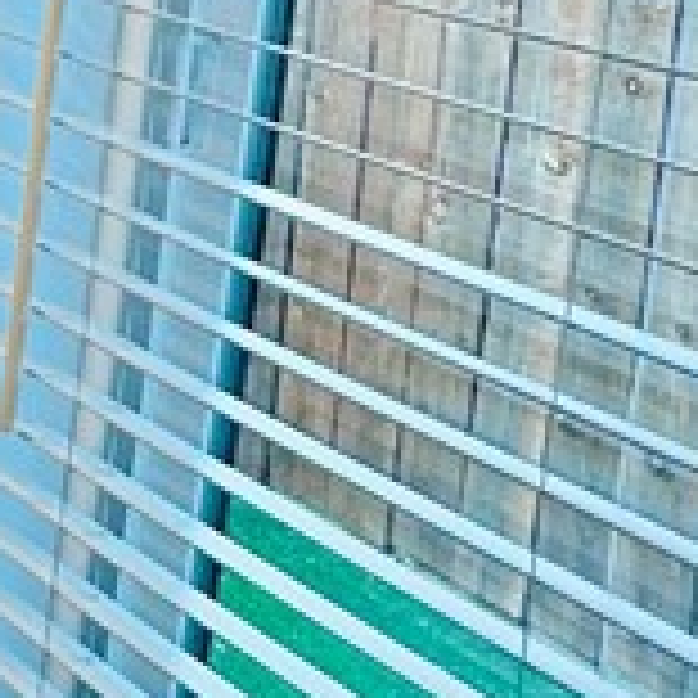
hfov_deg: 14.6
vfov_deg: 19.9
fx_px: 1871
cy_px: -140
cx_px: -923
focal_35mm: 82
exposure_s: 1/120
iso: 160
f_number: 2.2
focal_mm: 2.22
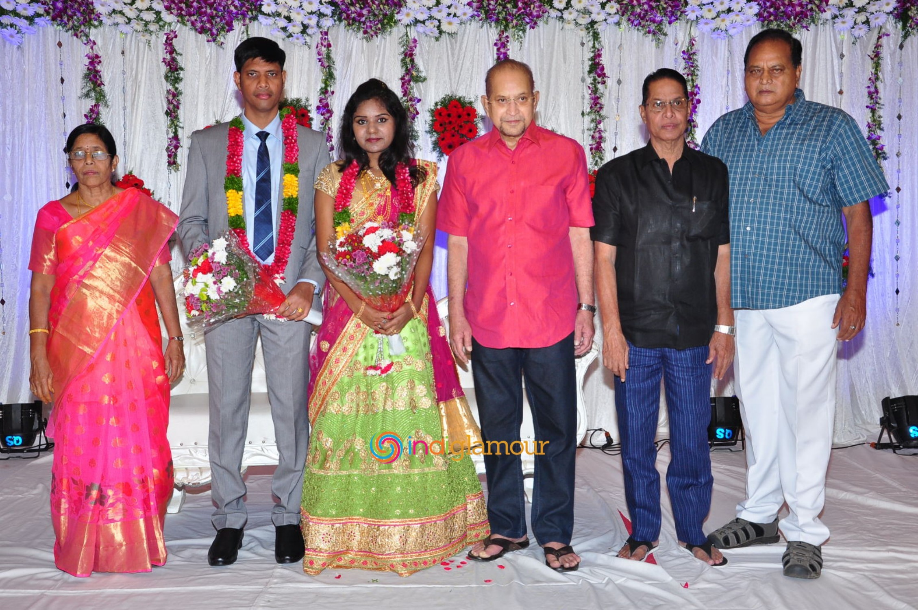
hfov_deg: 43.6
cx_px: 459
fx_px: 1146
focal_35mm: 45
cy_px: 305
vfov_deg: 29.8
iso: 500
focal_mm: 30
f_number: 8
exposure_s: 1/125
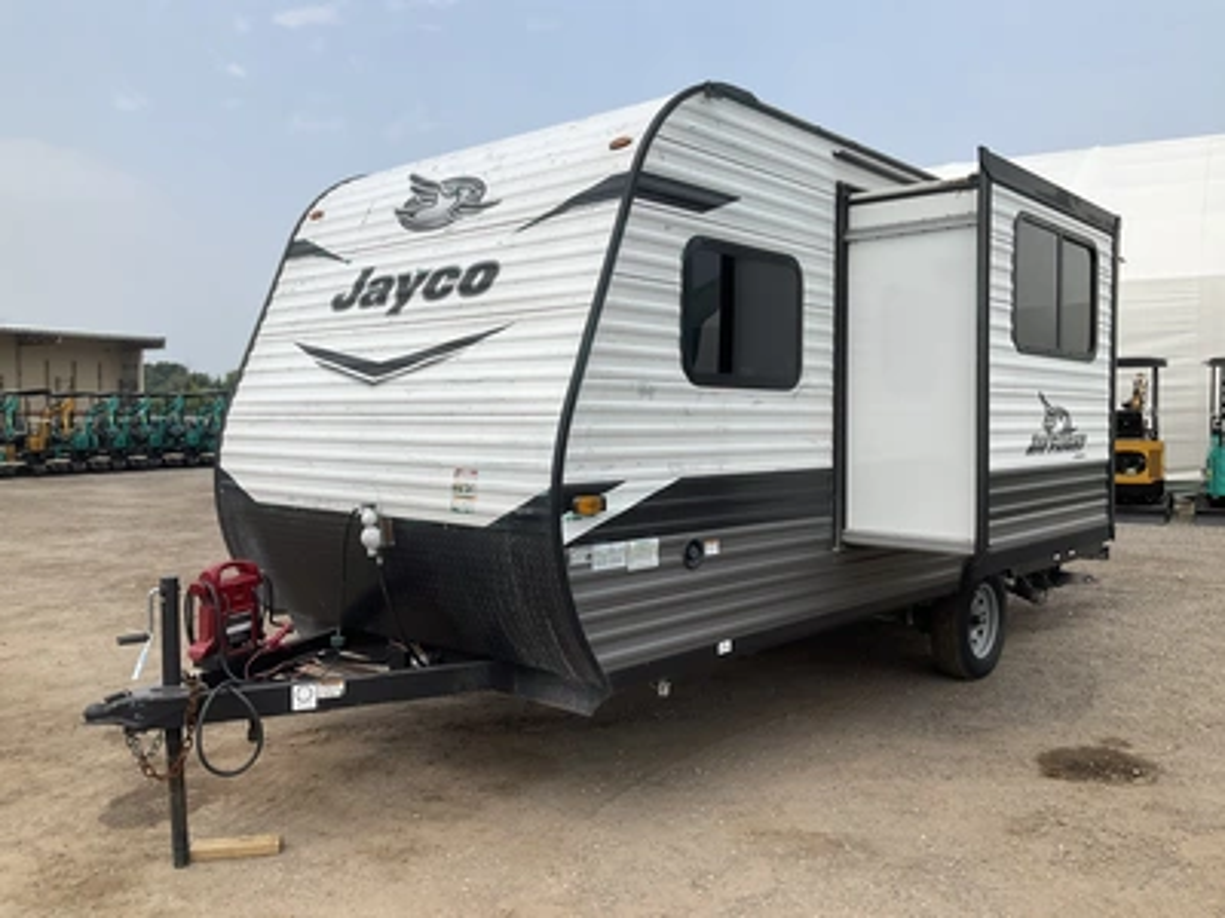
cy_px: 459
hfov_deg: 61.7
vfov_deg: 48.2
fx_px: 1026
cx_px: 612
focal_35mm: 29
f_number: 1.8
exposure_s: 1/2320
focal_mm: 3
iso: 25
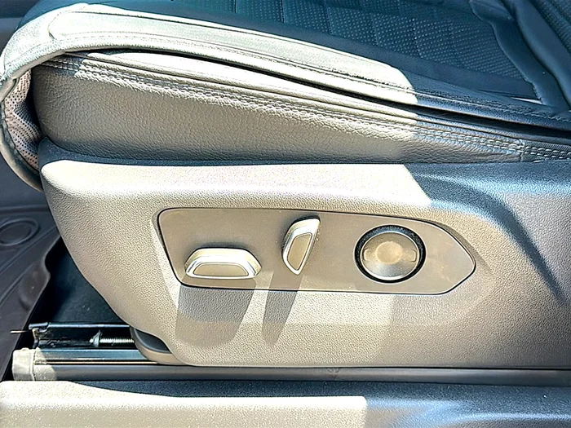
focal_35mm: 40
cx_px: 286
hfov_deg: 46.8
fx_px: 660
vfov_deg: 36.0
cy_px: 214
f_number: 1.78
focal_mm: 6.86
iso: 80
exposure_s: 1/260
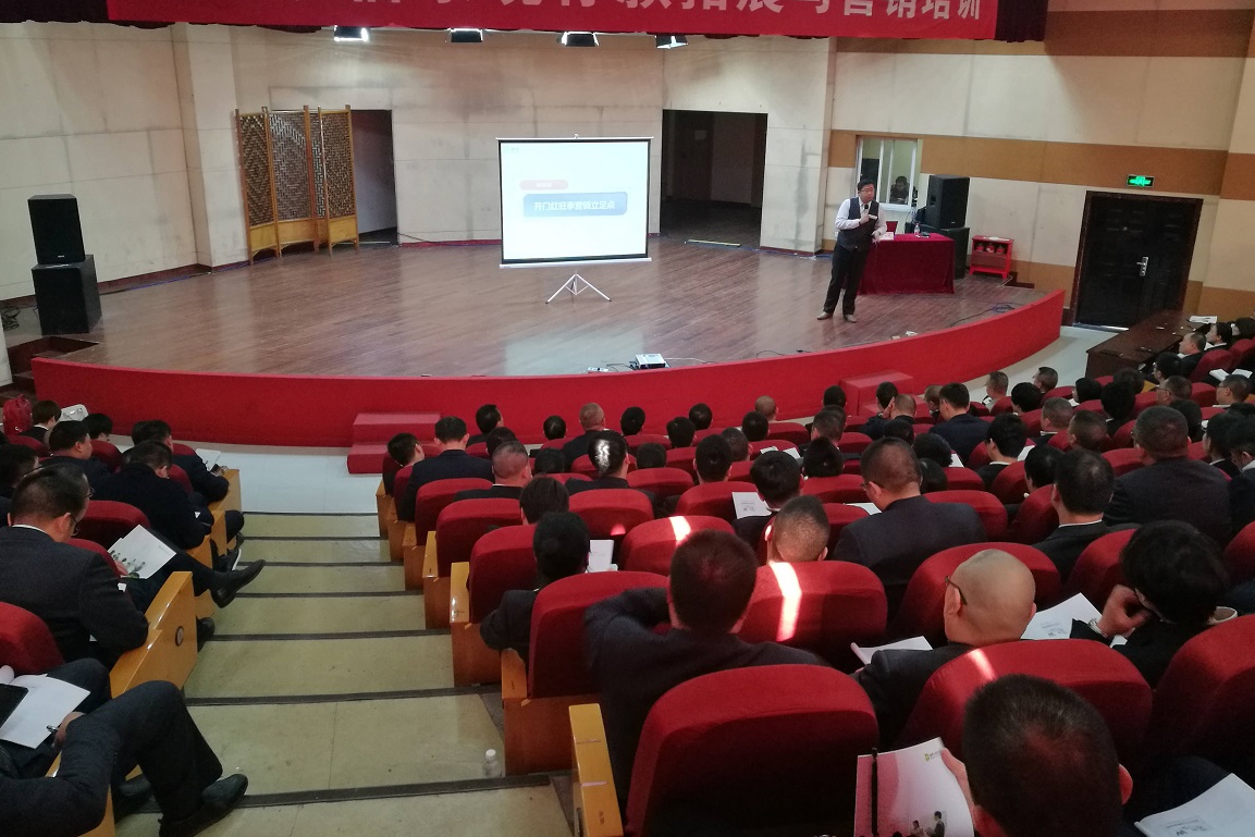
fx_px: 1011
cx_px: 623
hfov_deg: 63.7
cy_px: 364
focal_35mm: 29
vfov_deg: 44.9
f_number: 2.2
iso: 320
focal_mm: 4.5
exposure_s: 1/25
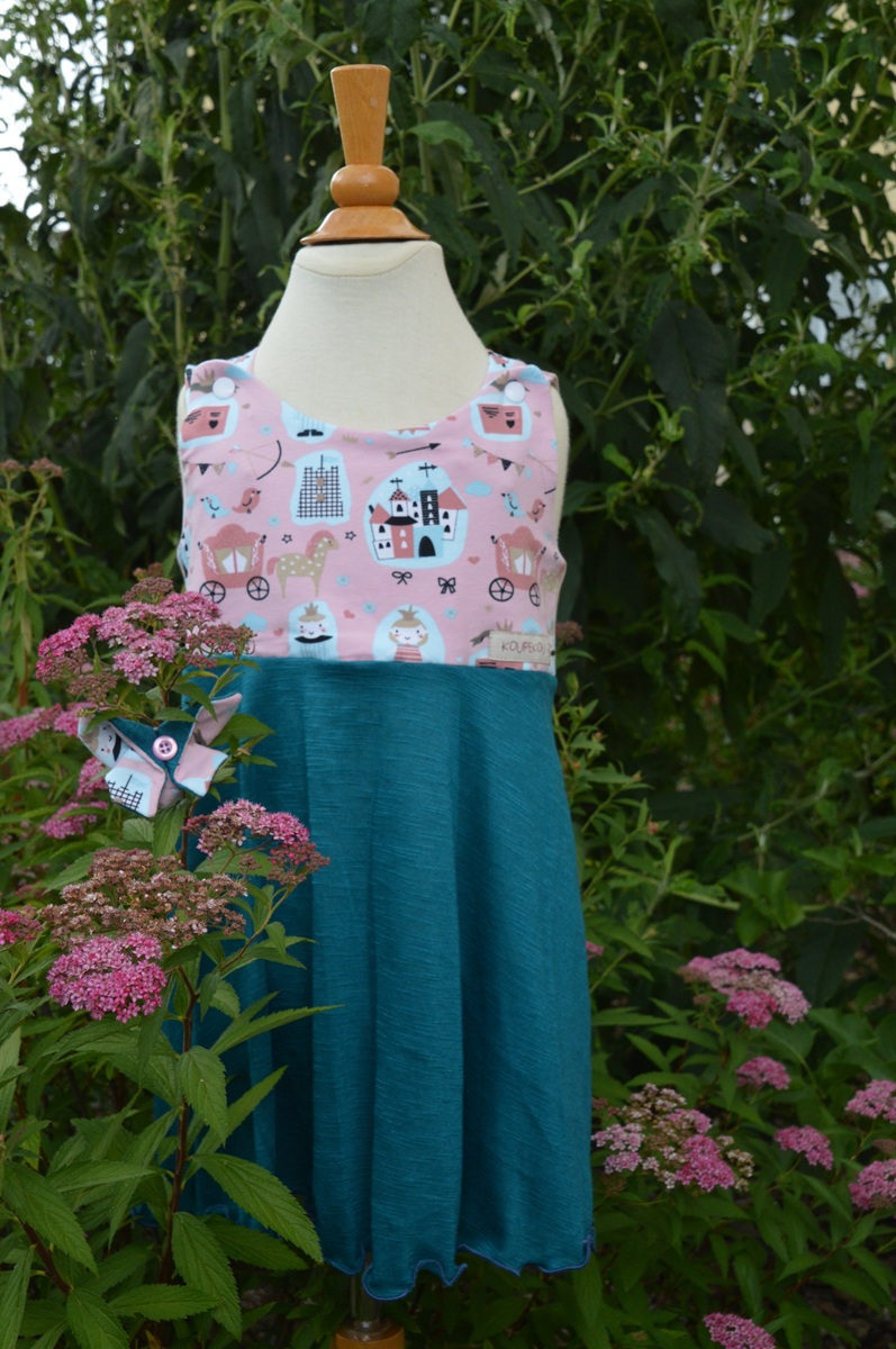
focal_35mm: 48
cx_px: 448
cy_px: 674
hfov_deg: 28.0
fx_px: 1797
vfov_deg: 41.2
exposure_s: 1/320
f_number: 9
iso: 800
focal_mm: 32
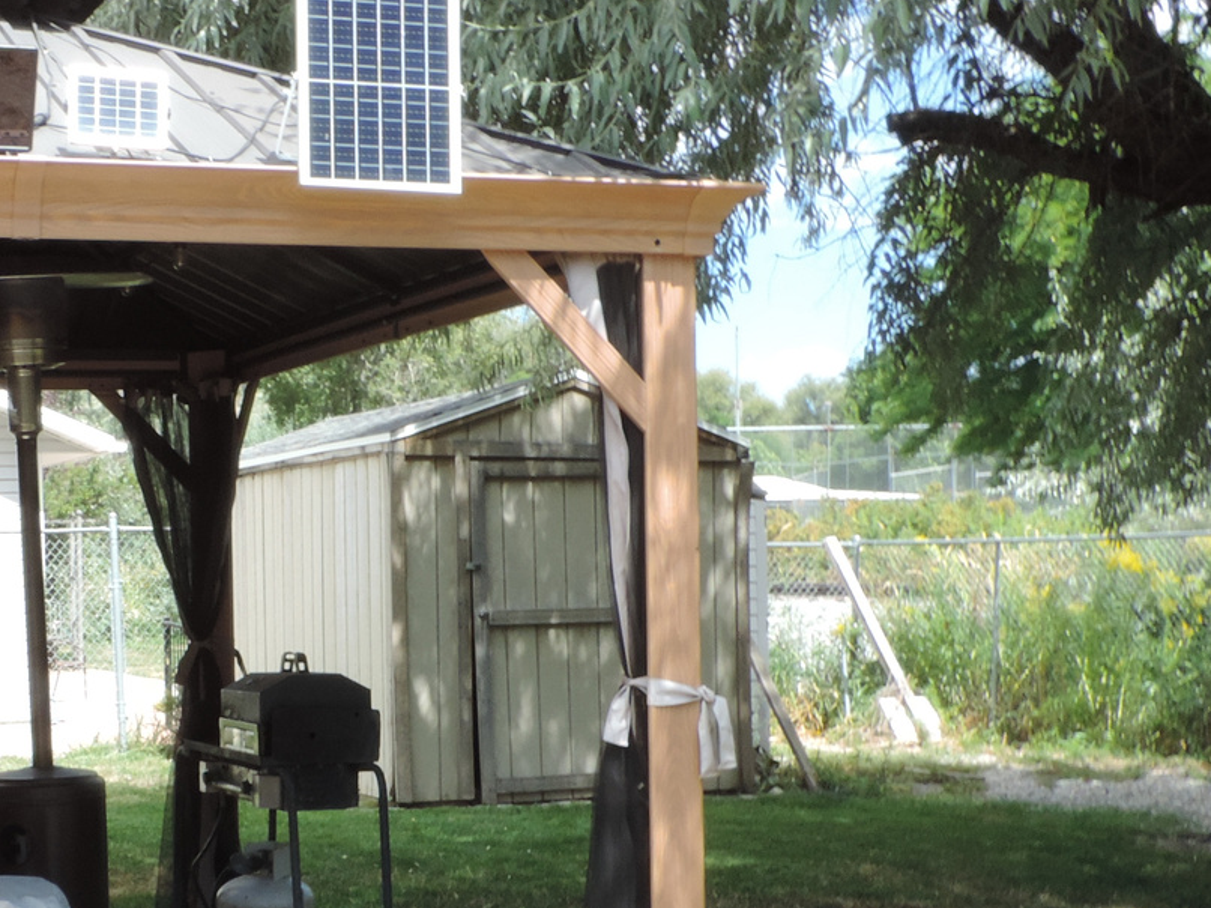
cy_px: 630
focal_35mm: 61
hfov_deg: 31.2
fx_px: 2133
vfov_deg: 23.9
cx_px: 313
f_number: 8.3
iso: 80
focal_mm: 4.3
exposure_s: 1/50
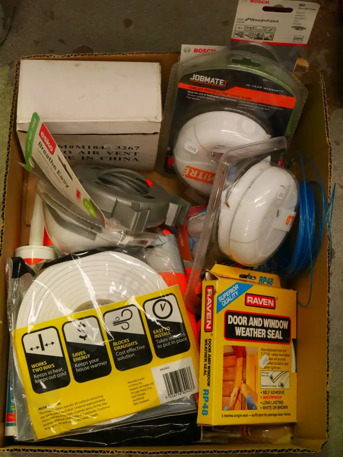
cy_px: 228
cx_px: 172
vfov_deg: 33.2
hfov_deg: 25.3
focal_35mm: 58
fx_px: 766
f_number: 5.5
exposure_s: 1/200
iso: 3200
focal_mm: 29
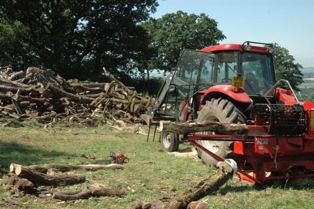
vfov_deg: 29.8
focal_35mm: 45
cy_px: 104
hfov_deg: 43.6
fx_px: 392
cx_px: 157
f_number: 14
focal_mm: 30
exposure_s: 1/800
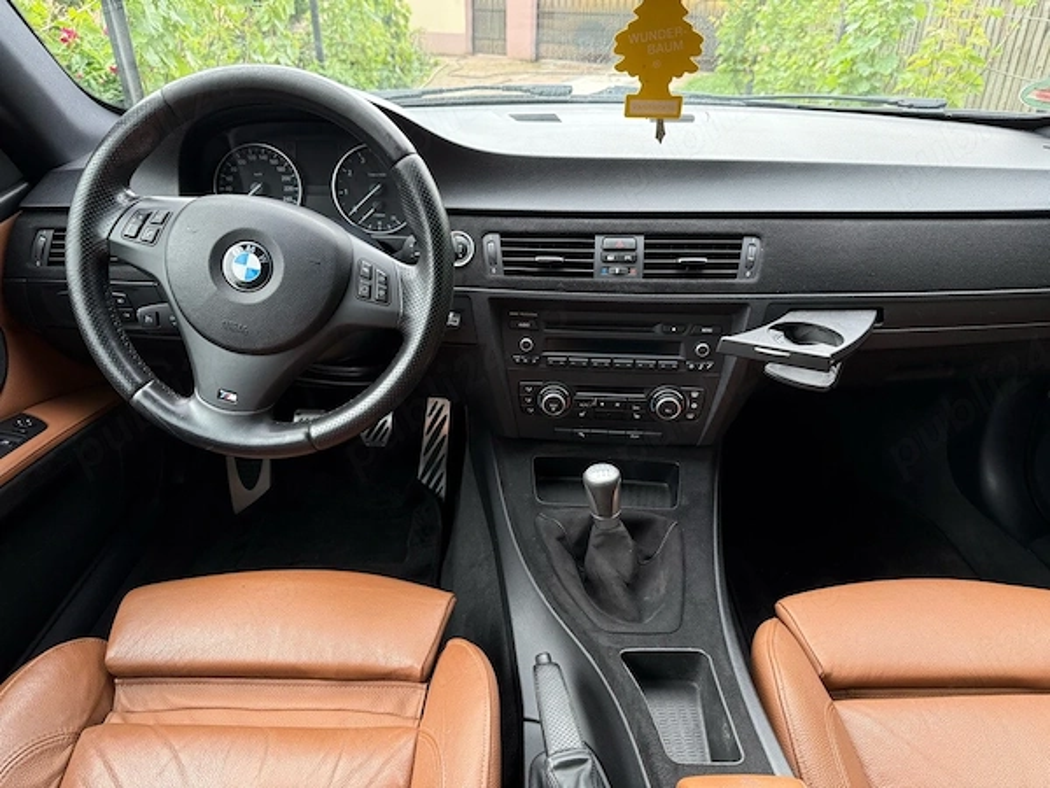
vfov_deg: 56.8
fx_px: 728
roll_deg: +0.2
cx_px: 525
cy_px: 394
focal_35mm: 24
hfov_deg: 71.6
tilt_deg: -28.8
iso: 200
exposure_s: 1/171
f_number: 1.78
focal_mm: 6.76
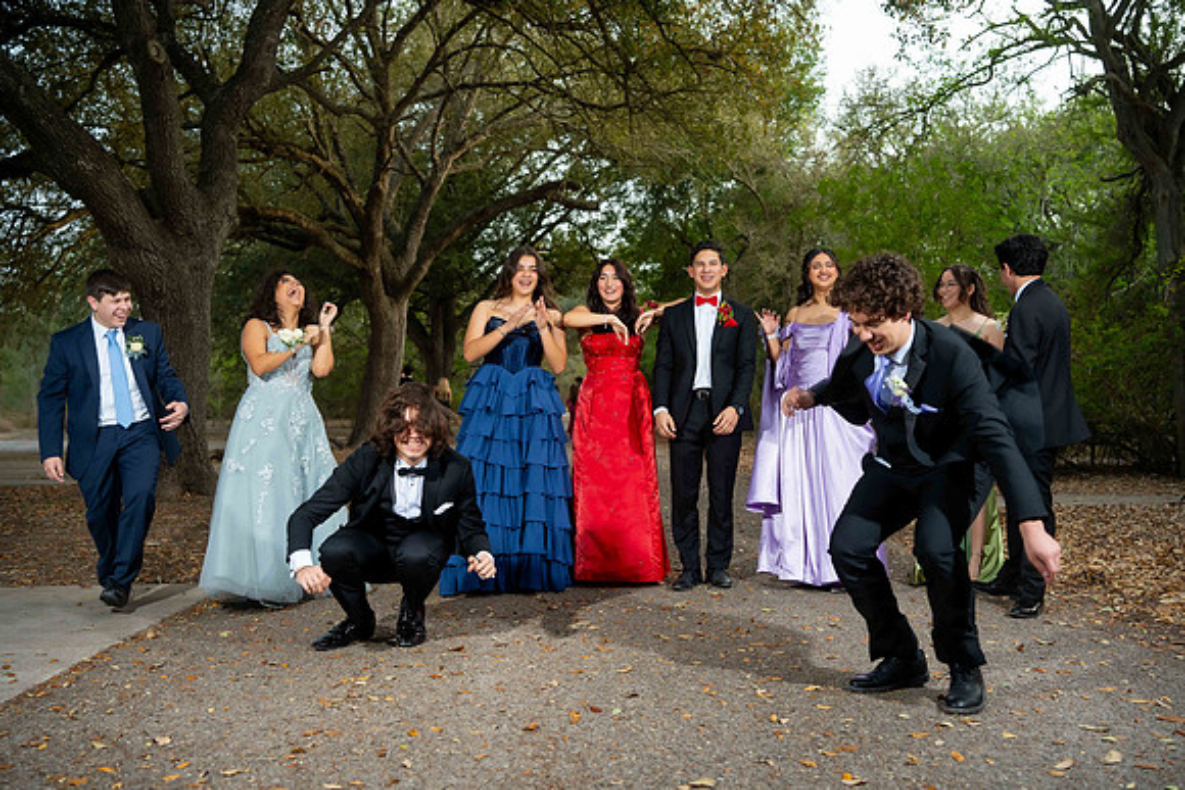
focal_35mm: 35
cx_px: 592
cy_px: 395
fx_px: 1152
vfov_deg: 37.9
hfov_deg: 54.4
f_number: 3.2
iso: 250
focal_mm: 35
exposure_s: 1/200
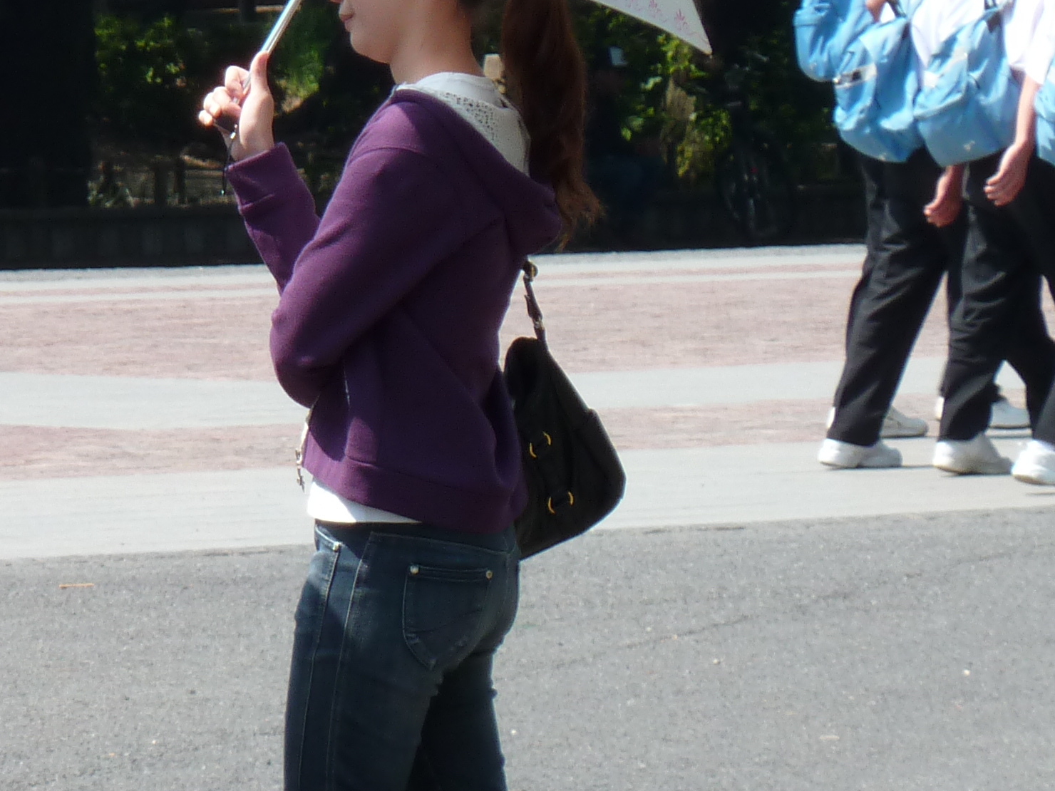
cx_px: -188
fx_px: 14995
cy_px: 363
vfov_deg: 3.0
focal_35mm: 492
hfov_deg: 4.0
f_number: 4.5
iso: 80
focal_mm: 29.9
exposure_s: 1/250
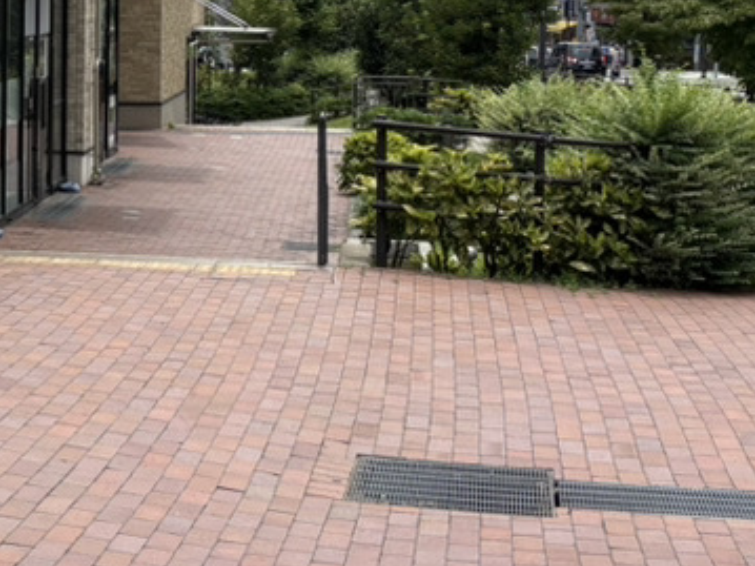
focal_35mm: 87
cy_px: 36
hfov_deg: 21.6
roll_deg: -1.1
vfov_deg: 16.7
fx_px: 1897
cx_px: -19
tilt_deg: -3.0
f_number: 1.6
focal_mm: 5.96
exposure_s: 1/4329
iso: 50
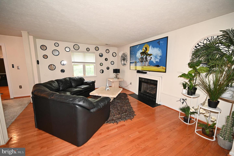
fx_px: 91
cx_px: 117
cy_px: 78
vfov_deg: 81.1
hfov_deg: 104.3
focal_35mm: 14
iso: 1400
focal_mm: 14
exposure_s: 1/80
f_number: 4
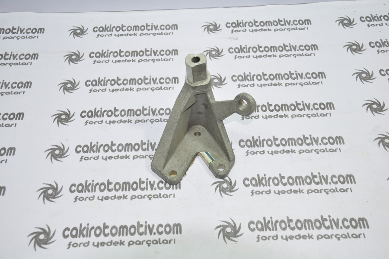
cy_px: 130
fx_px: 518
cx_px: 194
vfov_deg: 28.0
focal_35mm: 48
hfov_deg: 41.2
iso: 200
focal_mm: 32
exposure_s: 1/25
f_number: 5.6
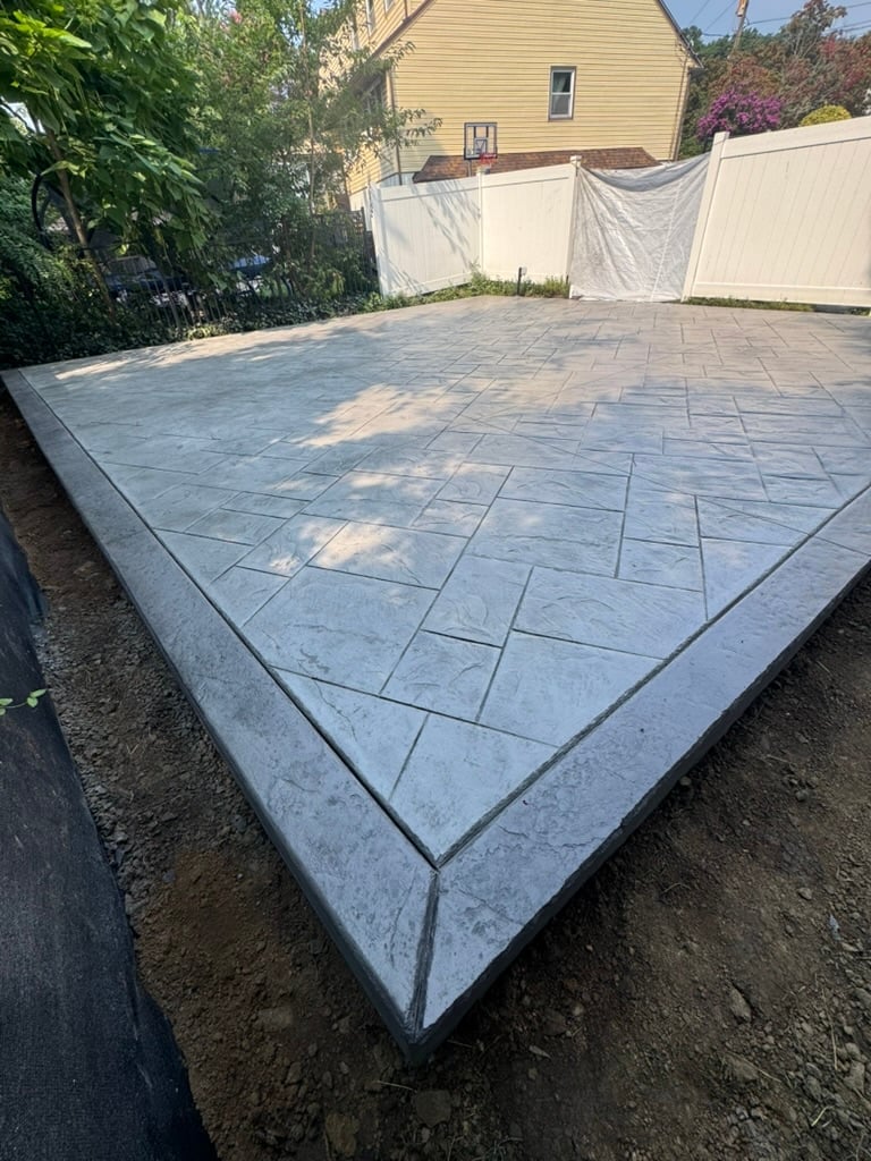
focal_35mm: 14
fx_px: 470
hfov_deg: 85.7
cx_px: 436
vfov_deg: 102.1
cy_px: 580
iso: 40
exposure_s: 1/596
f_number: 2.2
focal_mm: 2.22
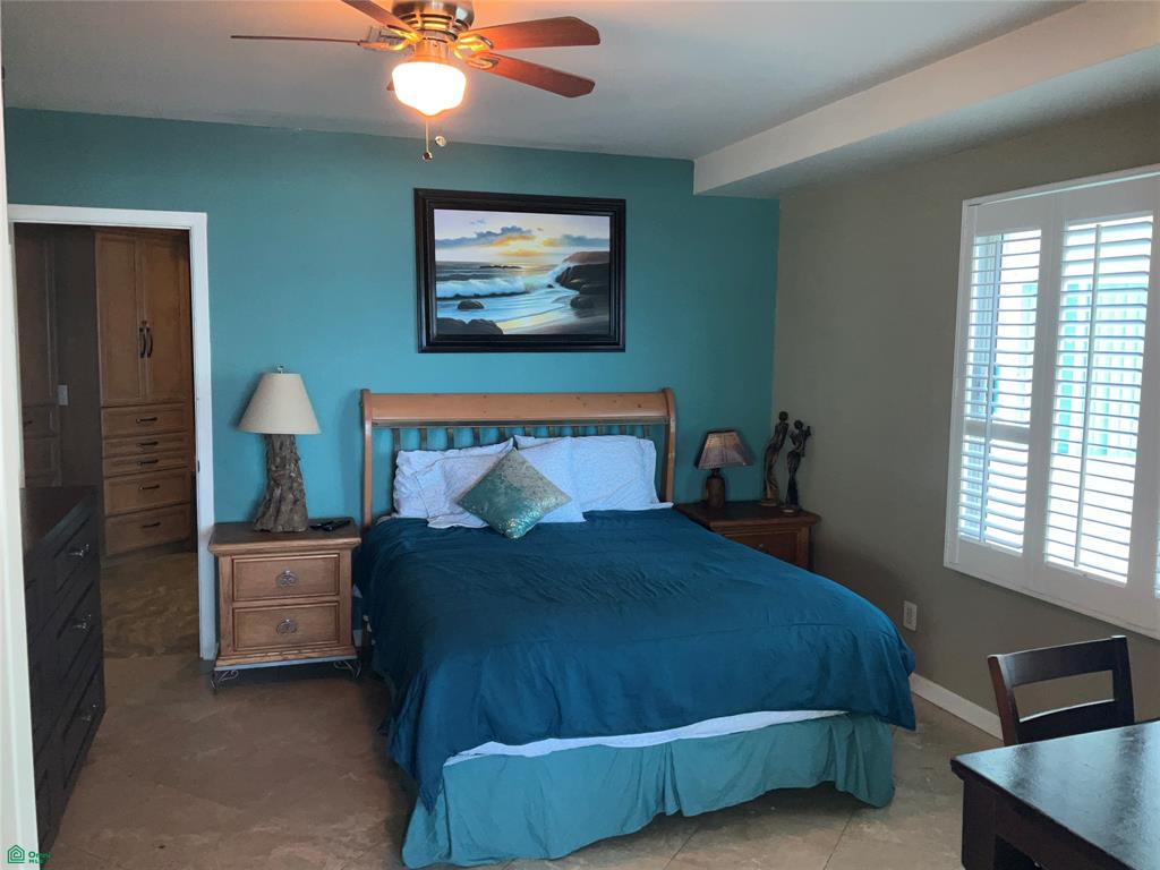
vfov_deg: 48.2
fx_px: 972
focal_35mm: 29
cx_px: 580
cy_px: 435
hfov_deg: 61.7
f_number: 1.8
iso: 32
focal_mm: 3
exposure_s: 1/60
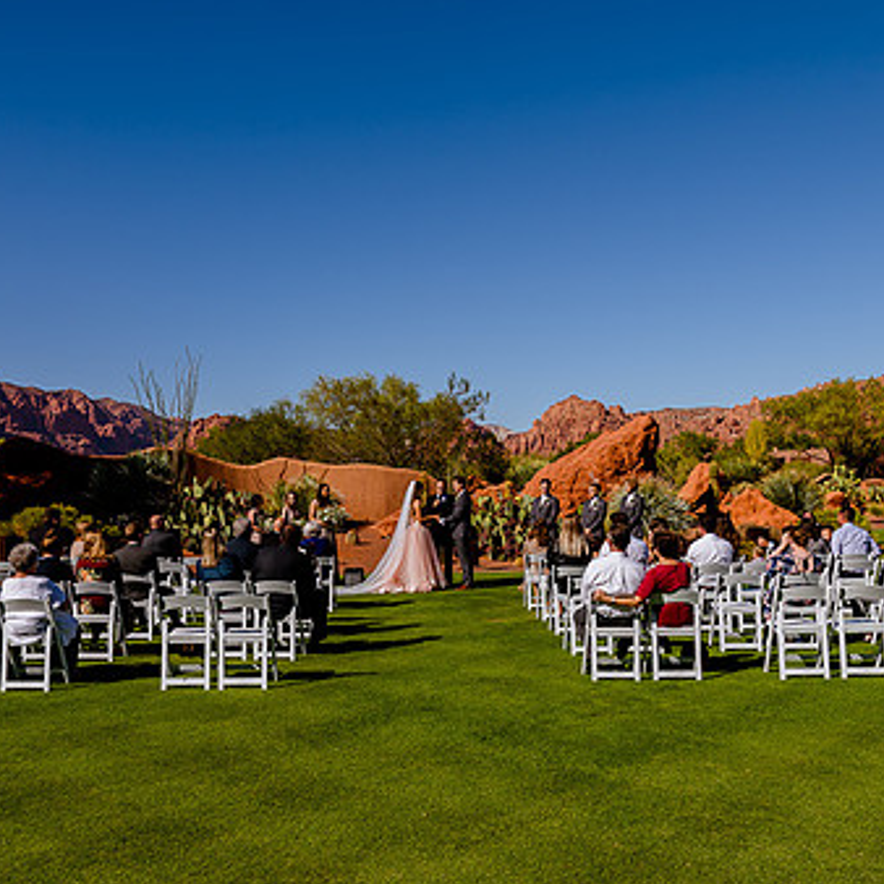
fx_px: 1040
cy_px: 494
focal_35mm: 36
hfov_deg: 46.0
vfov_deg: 46.0
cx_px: 417
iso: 125
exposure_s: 1/320
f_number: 10
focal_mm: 24
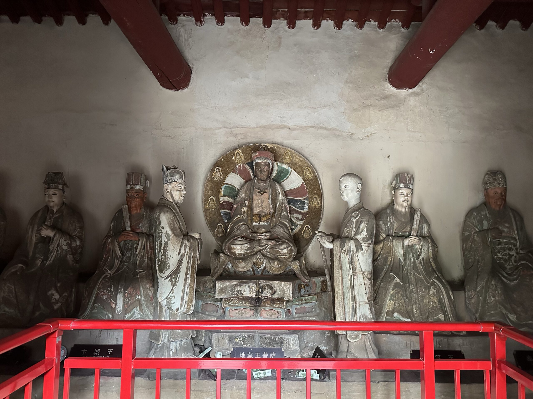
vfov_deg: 56.8
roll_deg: -0.5
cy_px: 200
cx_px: 266
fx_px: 370
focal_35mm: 24
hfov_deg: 71.6
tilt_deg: +5.1
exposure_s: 1/52
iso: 1000
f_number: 1.78
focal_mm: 6.86
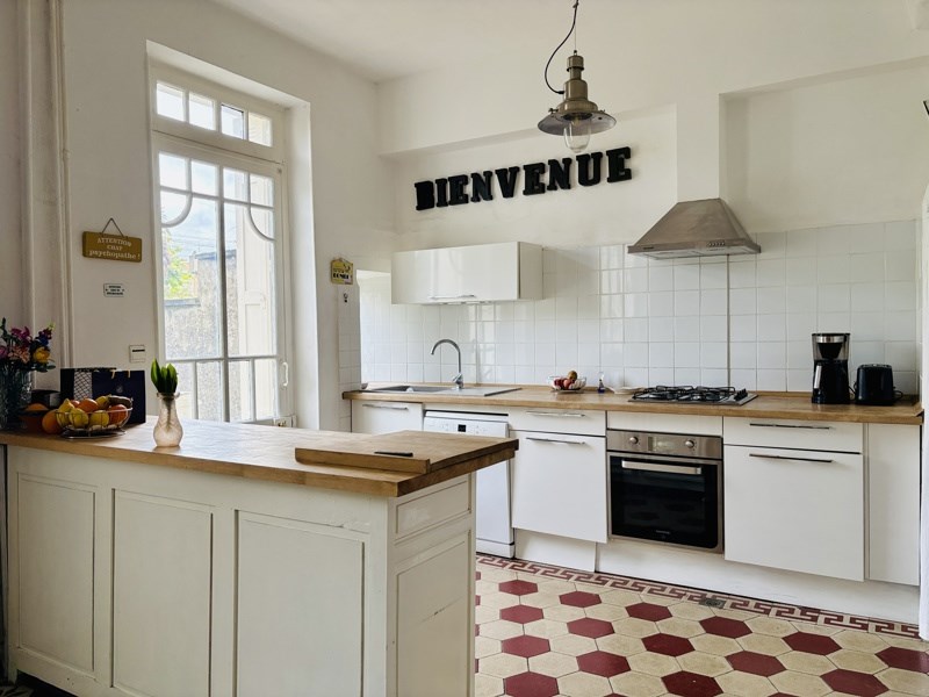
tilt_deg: -1.6
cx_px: 464
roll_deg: +1.1
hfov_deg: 67.3
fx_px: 698
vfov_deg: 53.1
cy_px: 348
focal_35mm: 26
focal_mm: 5.96
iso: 100
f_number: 1.6
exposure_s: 1/237
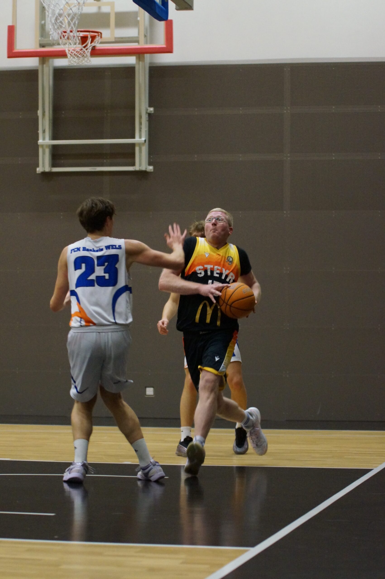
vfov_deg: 19.5
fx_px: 1688
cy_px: 290
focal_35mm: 105
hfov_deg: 13.0
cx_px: 192
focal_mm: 70
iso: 3200
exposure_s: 1/250
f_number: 2.8
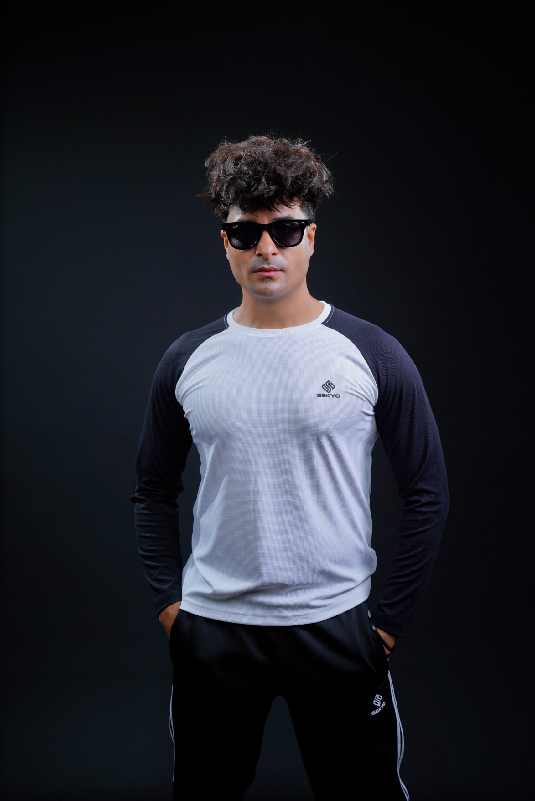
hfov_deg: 27.0
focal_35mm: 50
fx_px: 1114
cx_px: 268
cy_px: 400
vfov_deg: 39.6
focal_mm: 50
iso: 160
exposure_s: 1/200
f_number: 5.6
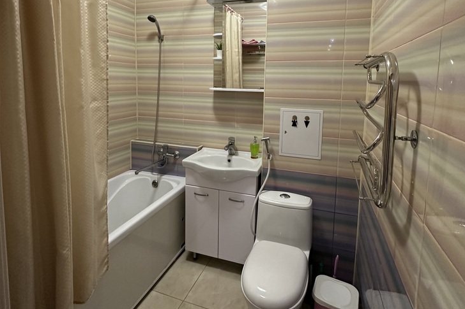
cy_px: 103
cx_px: 239
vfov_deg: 60.4
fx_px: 258
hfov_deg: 84.0
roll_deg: -0.9
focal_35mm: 20
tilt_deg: -5.2
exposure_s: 1/50
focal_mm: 2.22
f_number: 2.2
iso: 320
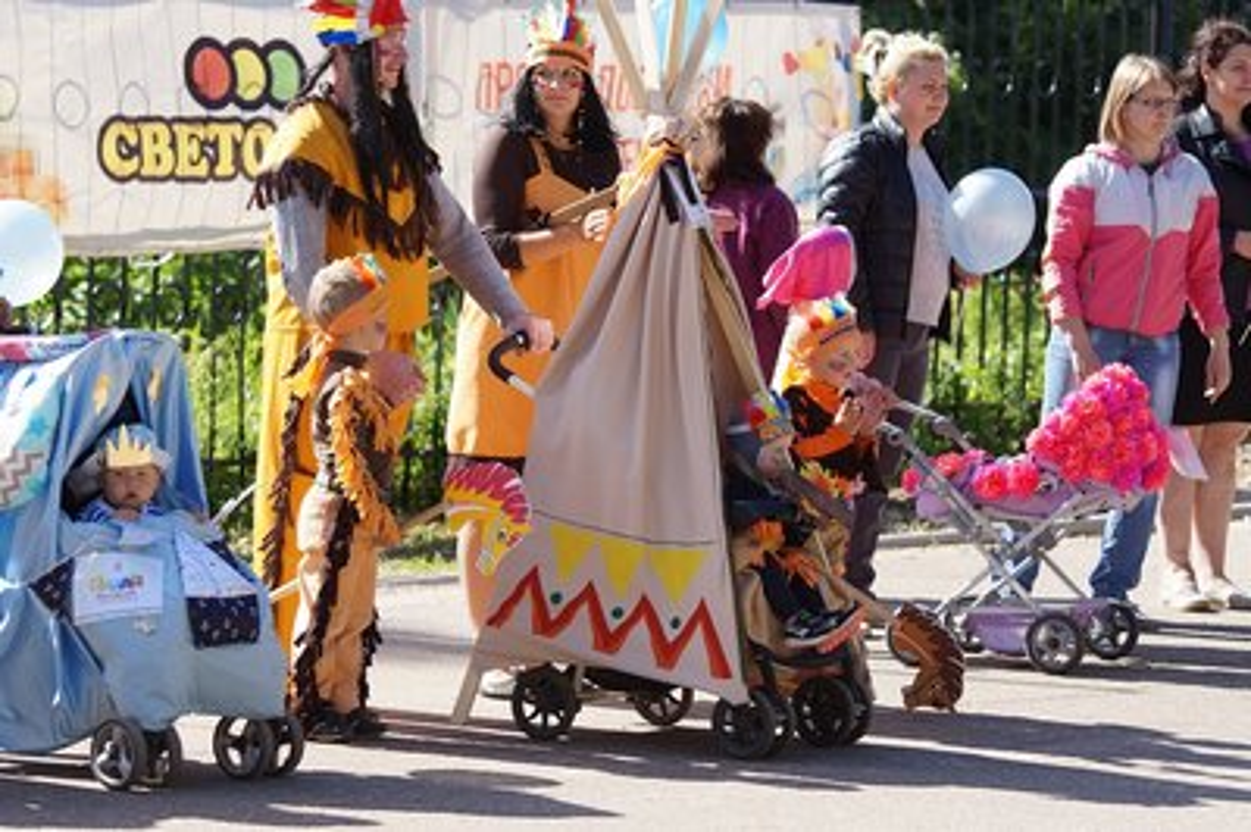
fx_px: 6250
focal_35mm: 180
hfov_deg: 11.4
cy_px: 416
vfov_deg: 7.6
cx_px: 626
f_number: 4
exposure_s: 1/640
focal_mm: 120
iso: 160
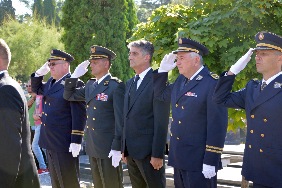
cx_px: 141
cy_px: 94
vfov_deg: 20.1
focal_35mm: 68
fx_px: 528
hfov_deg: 29.9
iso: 220
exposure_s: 1/125
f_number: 5.6
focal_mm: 45
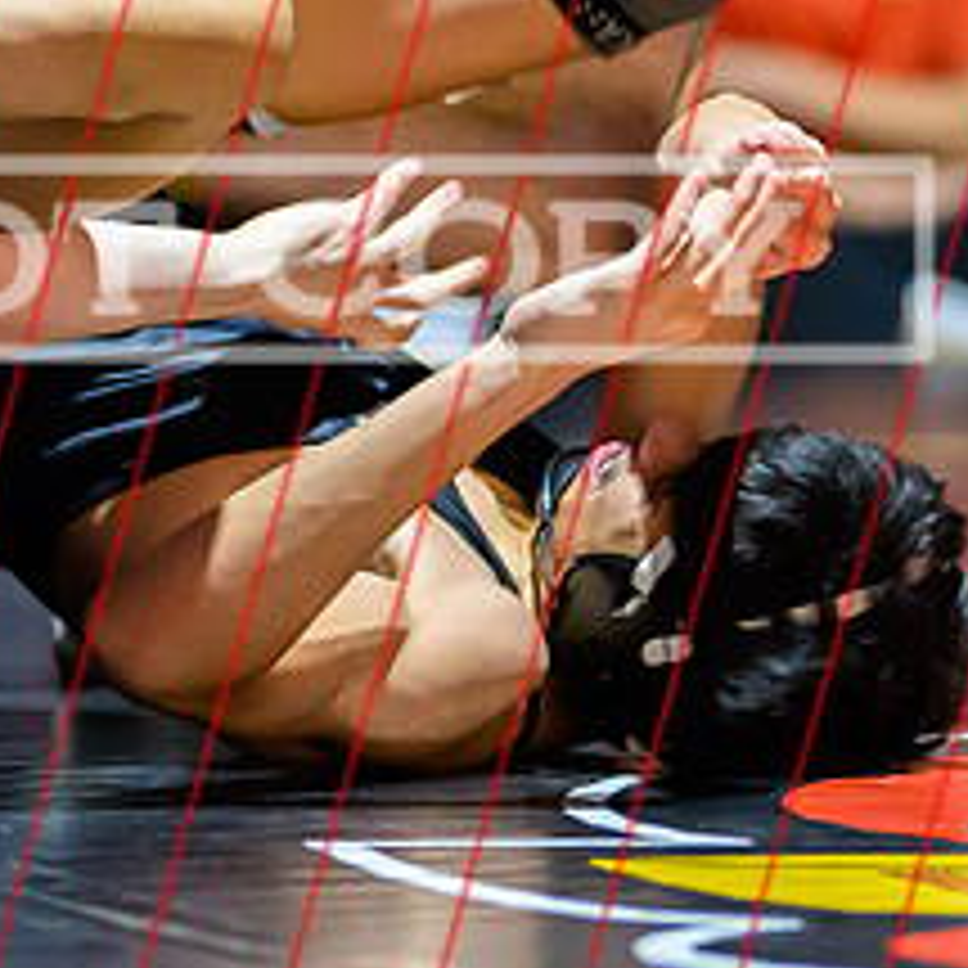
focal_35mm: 479
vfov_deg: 3.7
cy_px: 707
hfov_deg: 3.7
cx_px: 151
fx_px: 15154
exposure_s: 1/500
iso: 8000
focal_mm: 135
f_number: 2
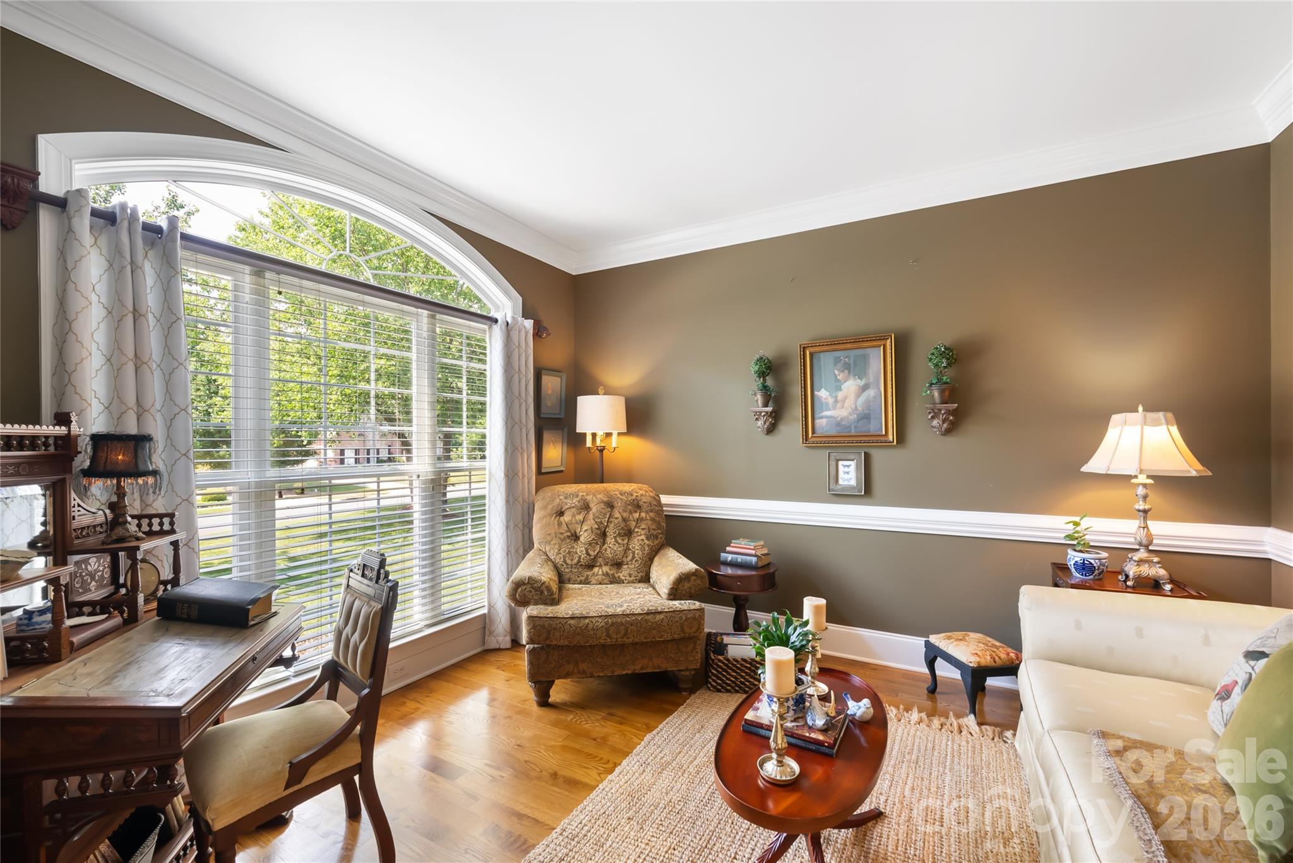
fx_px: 503
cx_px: 646
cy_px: 432
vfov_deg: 81.3
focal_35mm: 14
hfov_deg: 104.2
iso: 100
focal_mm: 14
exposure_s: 1.3
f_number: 10
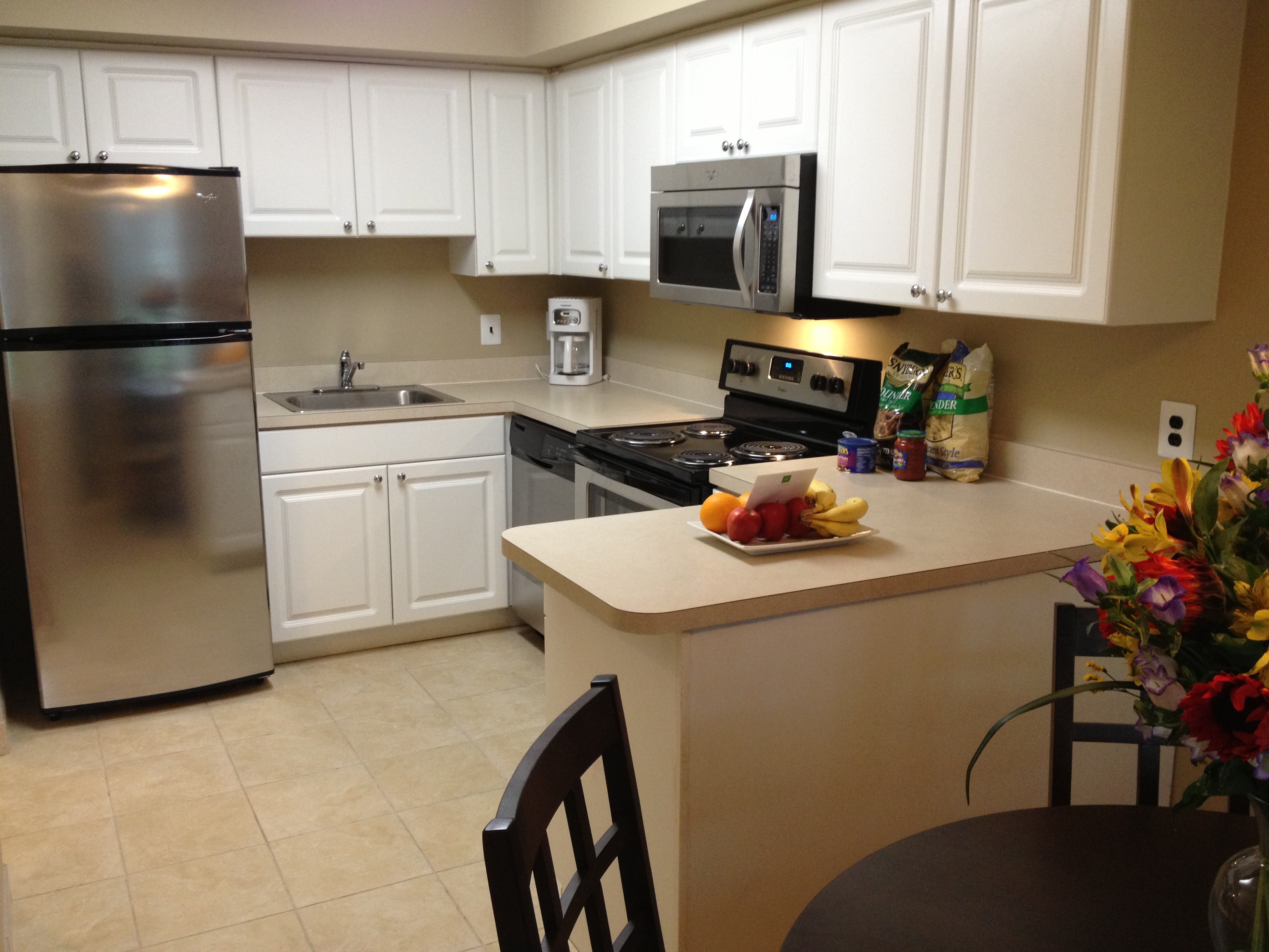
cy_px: 476
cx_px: 634
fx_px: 1283
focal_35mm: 35
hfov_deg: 52.6
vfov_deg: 40.7
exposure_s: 1/20
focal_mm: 4.28
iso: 125
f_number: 2.4
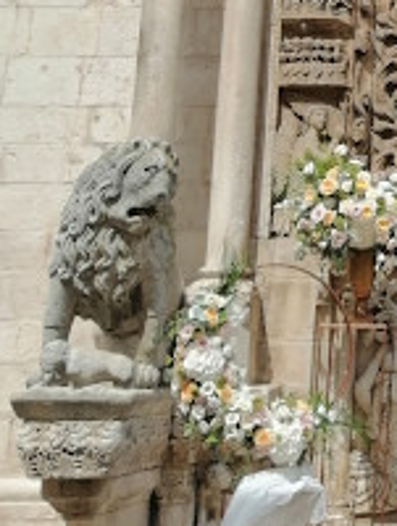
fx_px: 1538
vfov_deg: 18.1
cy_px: -160
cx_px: 651
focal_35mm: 101
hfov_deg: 13.6
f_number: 1.8
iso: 50
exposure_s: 1/1007
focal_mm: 3.95
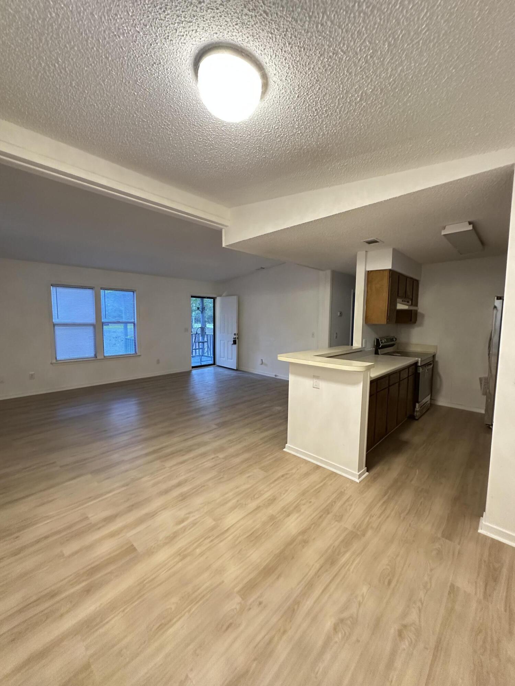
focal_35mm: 14
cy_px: 343
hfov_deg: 85.7
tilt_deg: -4.8
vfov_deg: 102.1
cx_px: 258
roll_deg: -1.6
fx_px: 278
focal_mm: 2.22
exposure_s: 1/60
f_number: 2.2
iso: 500
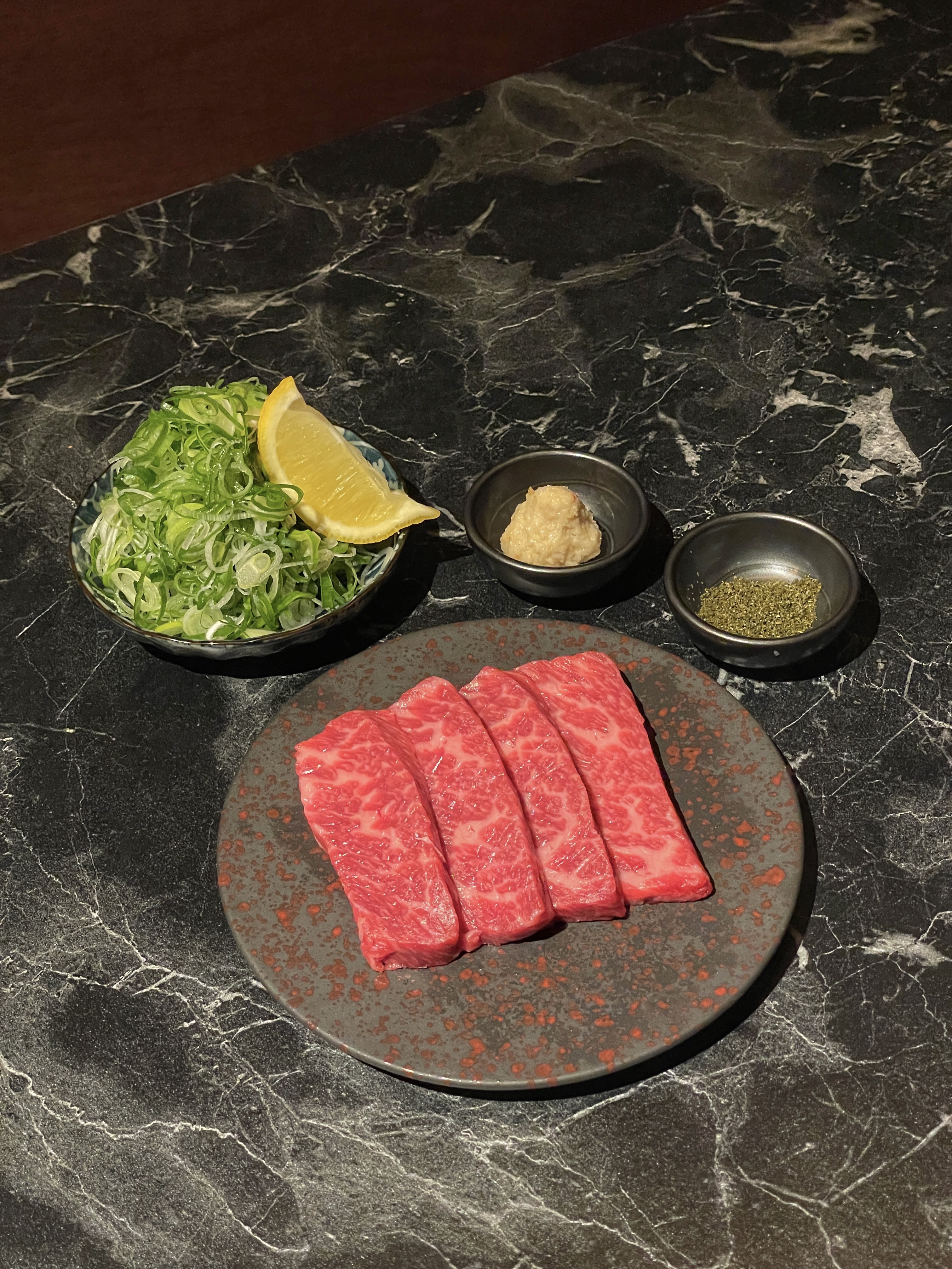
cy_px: 634
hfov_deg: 28.0
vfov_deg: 36.8
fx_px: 1907
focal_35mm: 52
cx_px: 476
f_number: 2
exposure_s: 1/30
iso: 800
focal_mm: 6
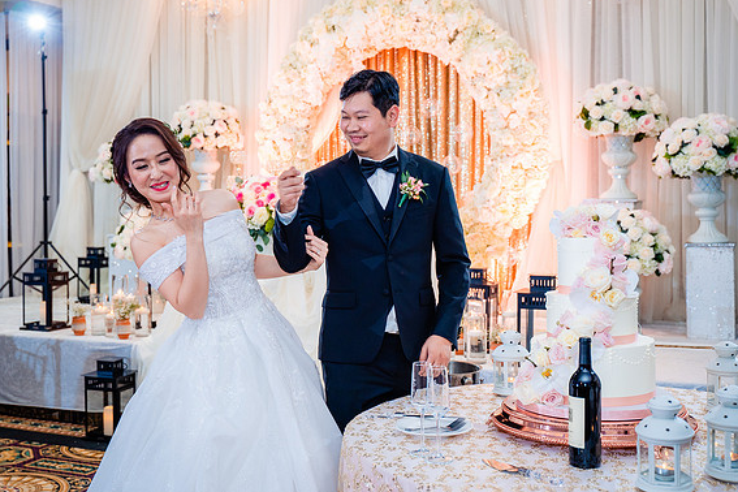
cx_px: 328
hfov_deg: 41.9
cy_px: 224
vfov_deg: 28.6
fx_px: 963
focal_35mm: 47
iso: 800
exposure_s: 1/160
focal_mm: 39
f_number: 3.5
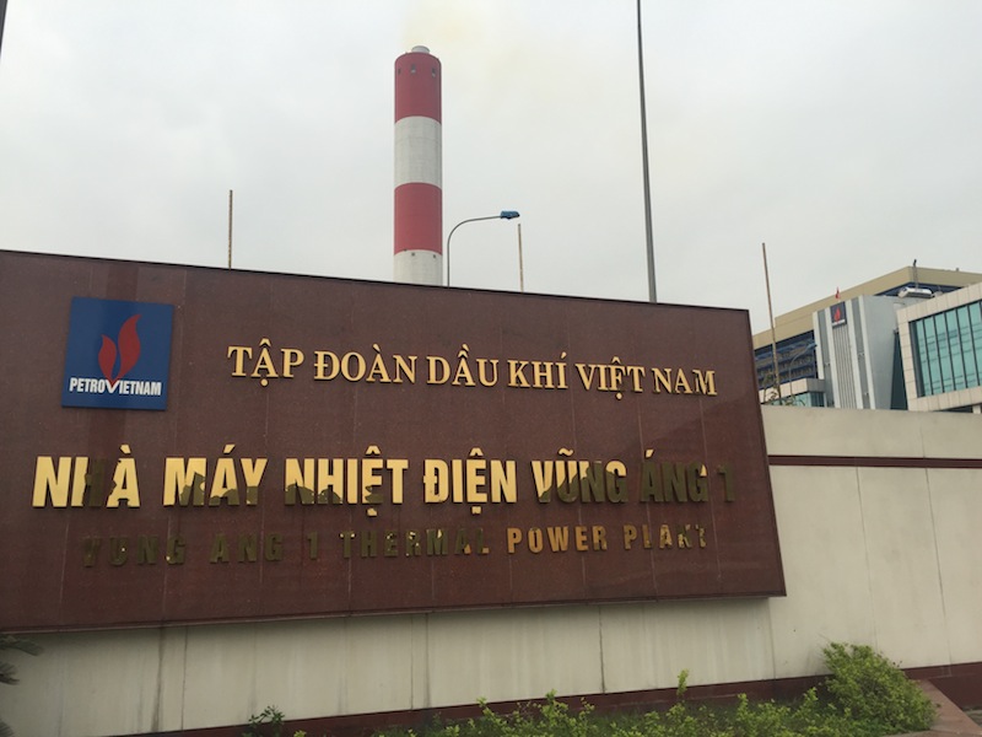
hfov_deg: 61.7
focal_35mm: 29
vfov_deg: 48.2
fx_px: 823
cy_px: 368
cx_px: 491
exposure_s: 1/244
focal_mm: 4.15
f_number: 2.2
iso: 32
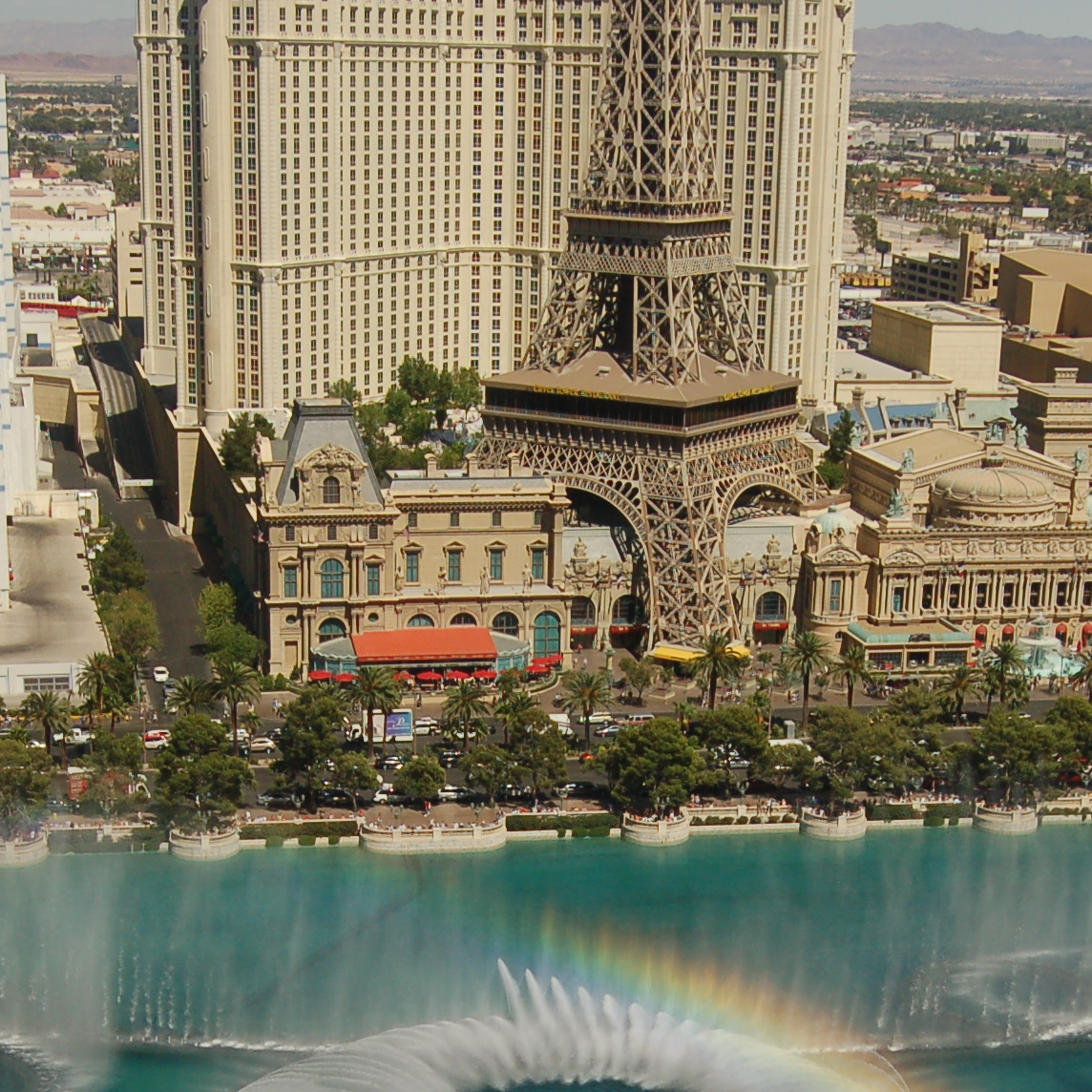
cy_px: 943
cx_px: 601
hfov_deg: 25.7
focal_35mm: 67
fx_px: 2391
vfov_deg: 25.1
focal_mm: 20
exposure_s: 1/125
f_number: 5.6
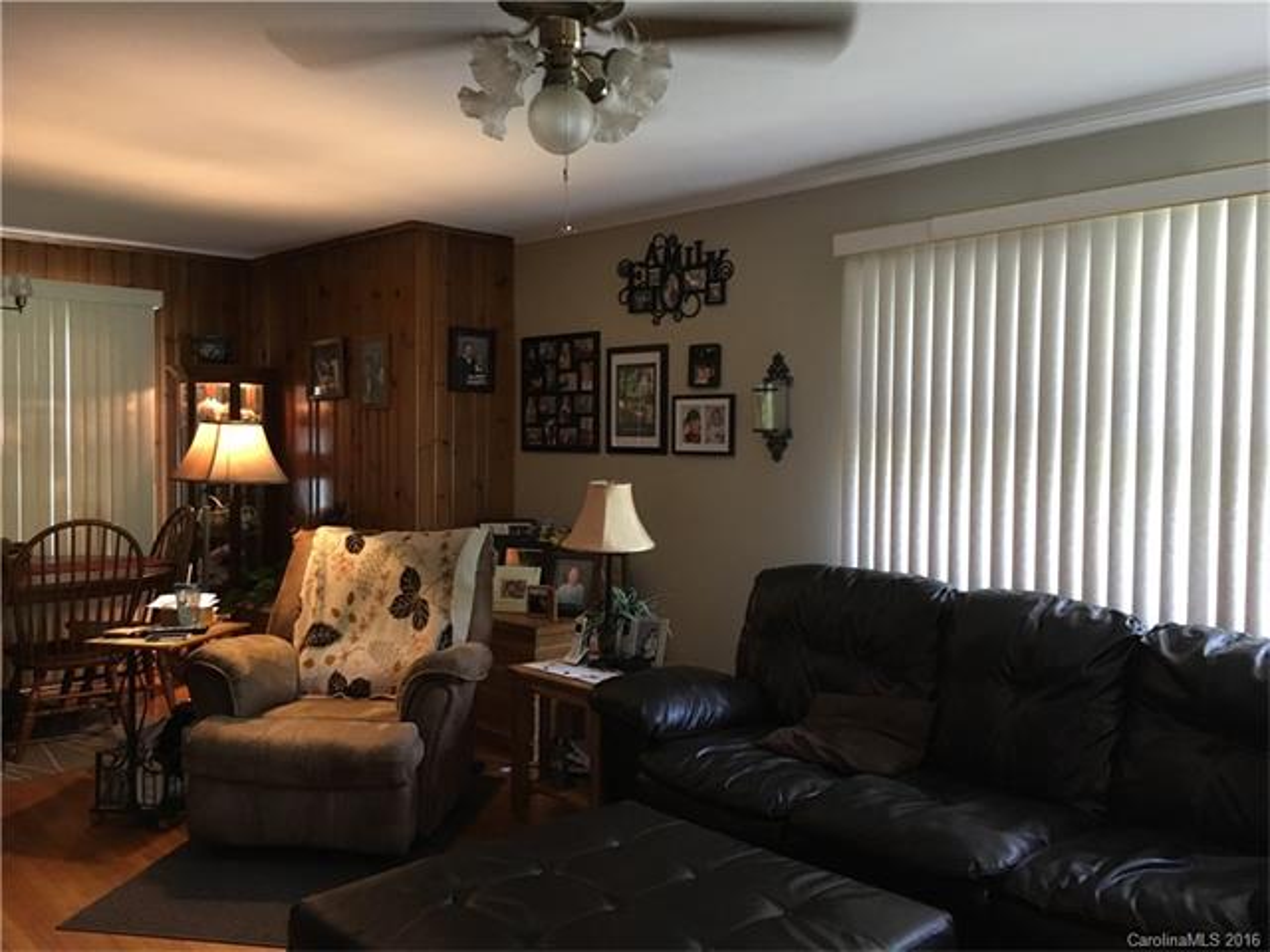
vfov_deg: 48.2
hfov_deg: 61.7
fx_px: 1064
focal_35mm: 29
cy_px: 476
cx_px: 635
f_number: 2.2
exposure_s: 1/15
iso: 200
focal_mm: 4.15
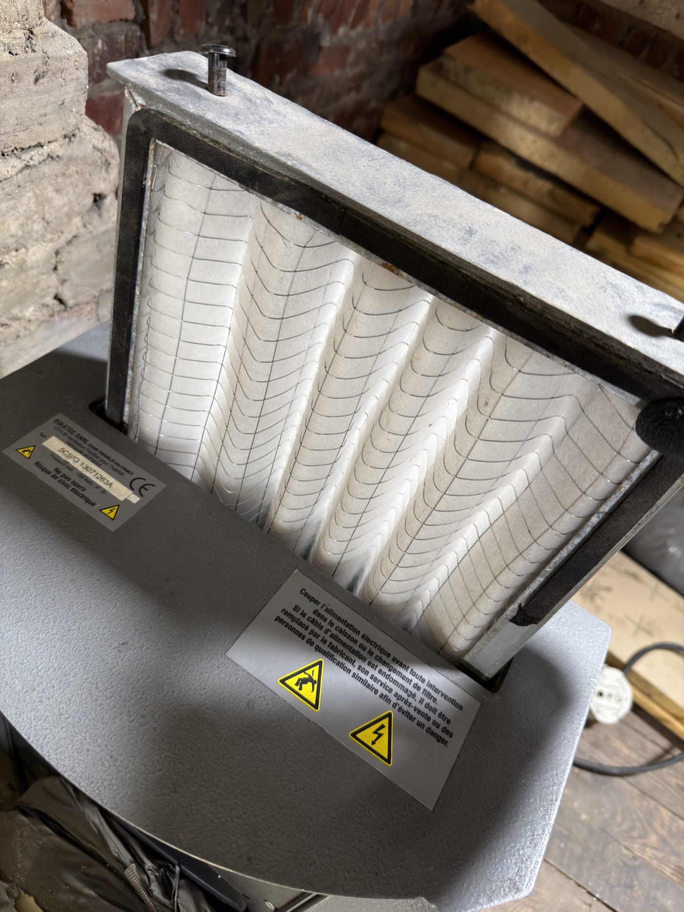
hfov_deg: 56.8
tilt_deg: -44.9
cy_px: 456
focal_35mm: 24
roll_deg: -22.1
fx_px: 632
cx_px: 342
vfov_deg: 71.6
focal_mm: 6.76
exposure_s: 1/40
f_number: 1.78
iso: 500
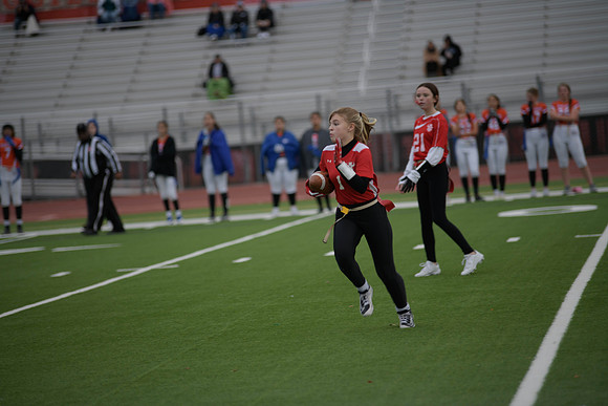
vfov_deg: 7.9
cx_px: 304
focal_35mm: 175
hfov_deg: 11.7
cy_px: 203
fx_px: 2956
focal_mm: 175
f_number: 2.8
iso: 200
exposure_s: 1/200
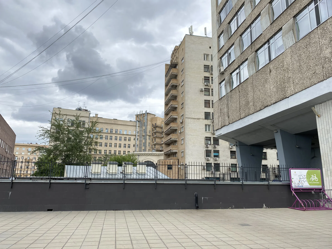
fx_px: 249
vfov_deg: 53.1
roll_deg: -0.4
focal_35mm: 26
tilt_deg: +12.1
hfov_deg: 67.3
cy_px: 124
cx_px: 166
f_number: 1.8
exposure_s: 1/456
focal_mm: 4.25
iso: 32
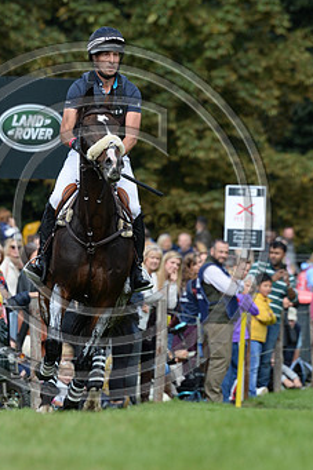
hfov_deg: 2.0
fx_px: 8890
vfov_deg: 3.0
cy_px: 194
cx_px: 91
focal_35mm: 681
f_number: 8
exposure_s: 1/1000
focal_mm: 400
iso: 800
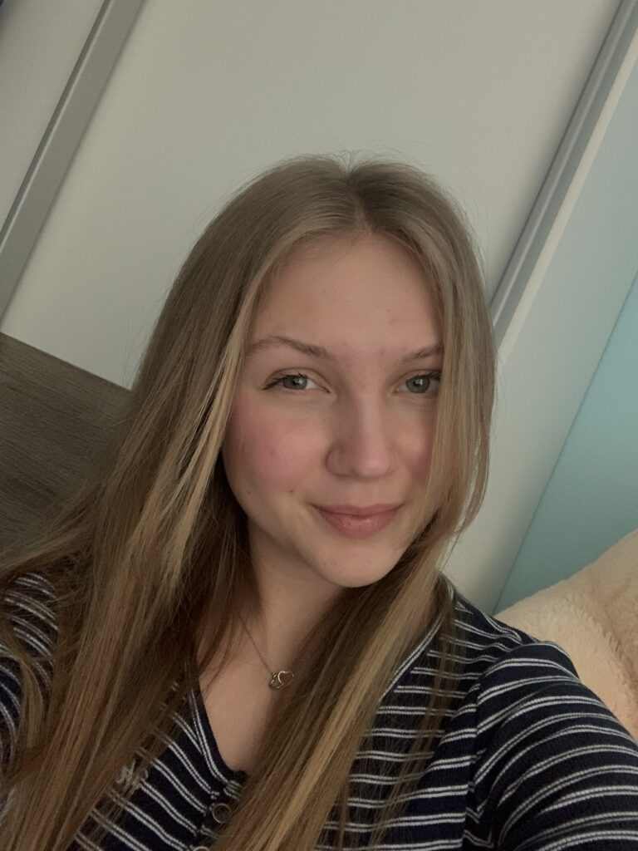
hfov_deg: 44.2
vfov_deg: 56.8
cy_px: 426
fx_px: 786
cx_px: 319
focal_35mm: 32
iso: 640
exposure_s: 1/27
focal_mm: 2.87
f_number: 2.2
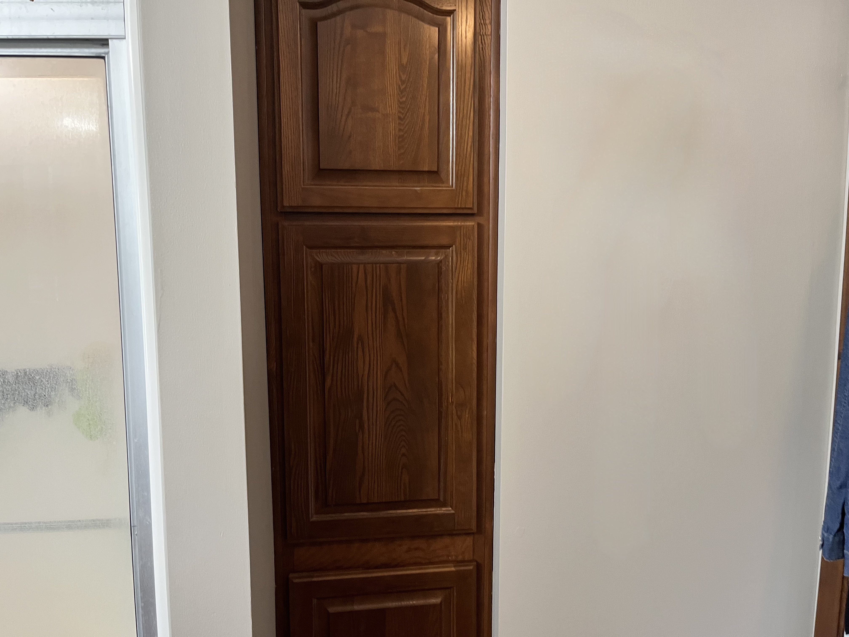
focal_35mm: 26
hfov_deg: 67.3
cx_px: 424
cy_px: 318
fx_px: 638
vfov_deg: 53.1
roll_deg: -1.1
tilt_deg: -6.2
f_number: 1.6
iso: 200
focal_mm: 5.1
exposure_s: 1/60
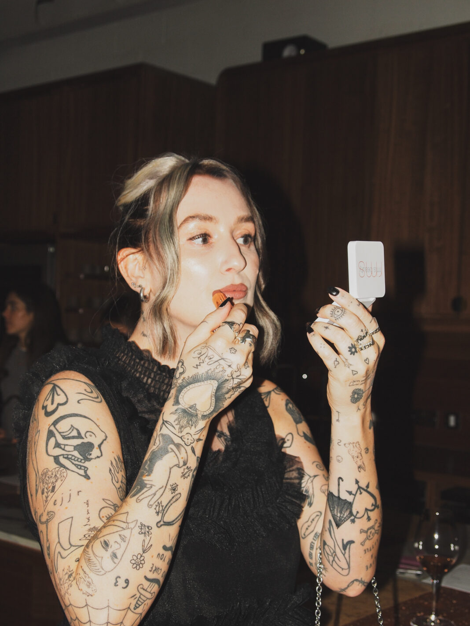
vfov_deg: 36.8
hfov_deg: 28.0
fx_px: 941
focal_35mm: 52
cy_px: 313
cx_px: 235
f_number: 4.5
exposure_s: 1/100
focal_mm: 26
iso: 250
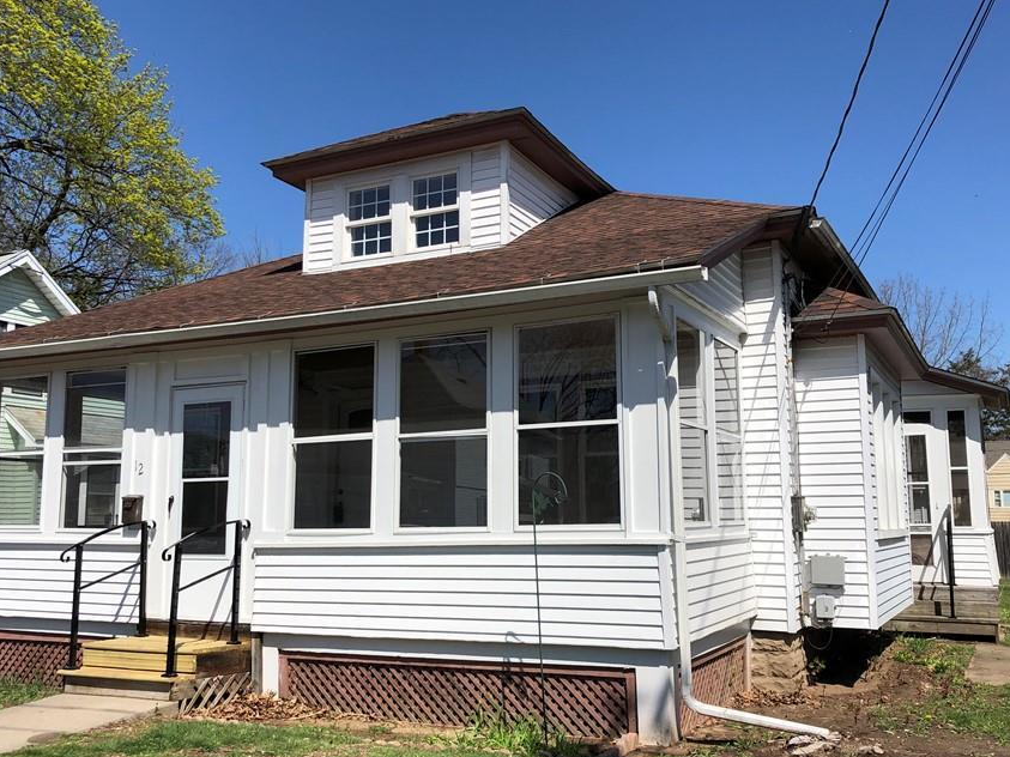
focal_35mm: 34
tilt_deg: +7.9
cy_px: 401
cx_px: 495
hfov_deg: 54.0
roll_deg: +1.4
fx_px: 992
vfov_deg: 41.8
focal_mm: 4
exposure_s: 1/3472
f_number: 1.8
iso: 25
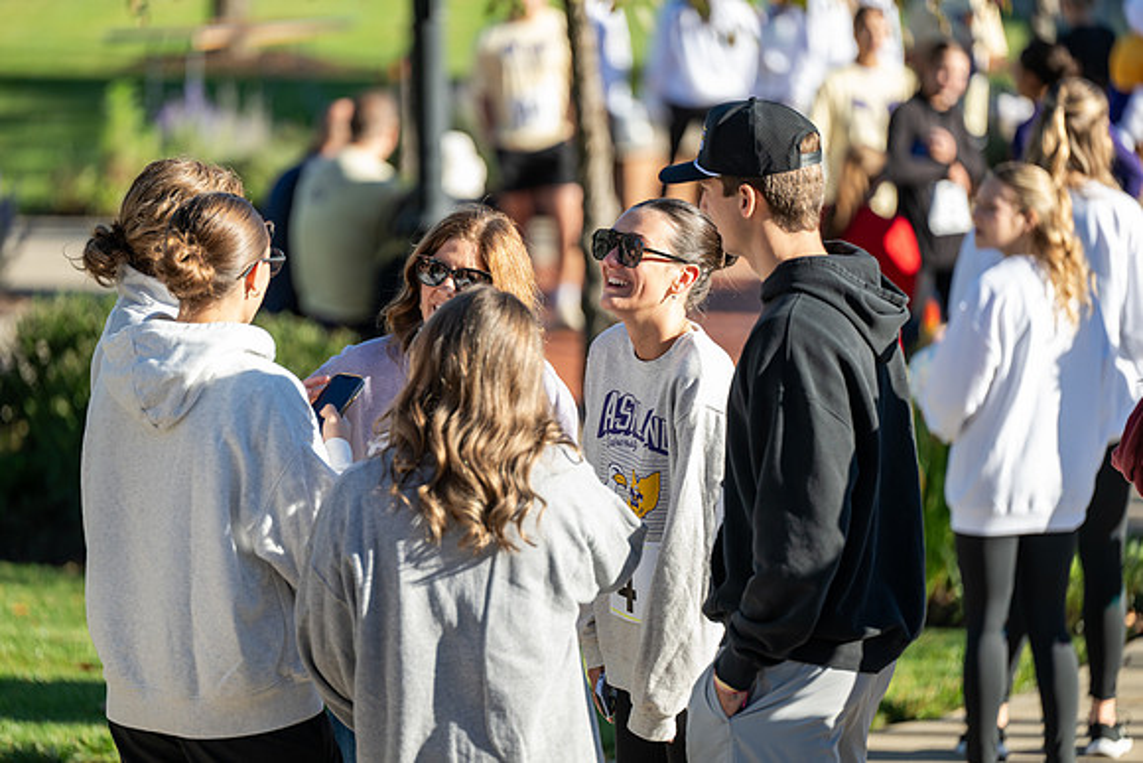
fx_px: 6351
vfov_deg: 6.9
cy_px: 382
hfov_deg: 10.3
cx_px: 572
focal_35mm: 200
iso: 160
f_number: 3.2
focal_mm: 200
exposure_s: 1/800
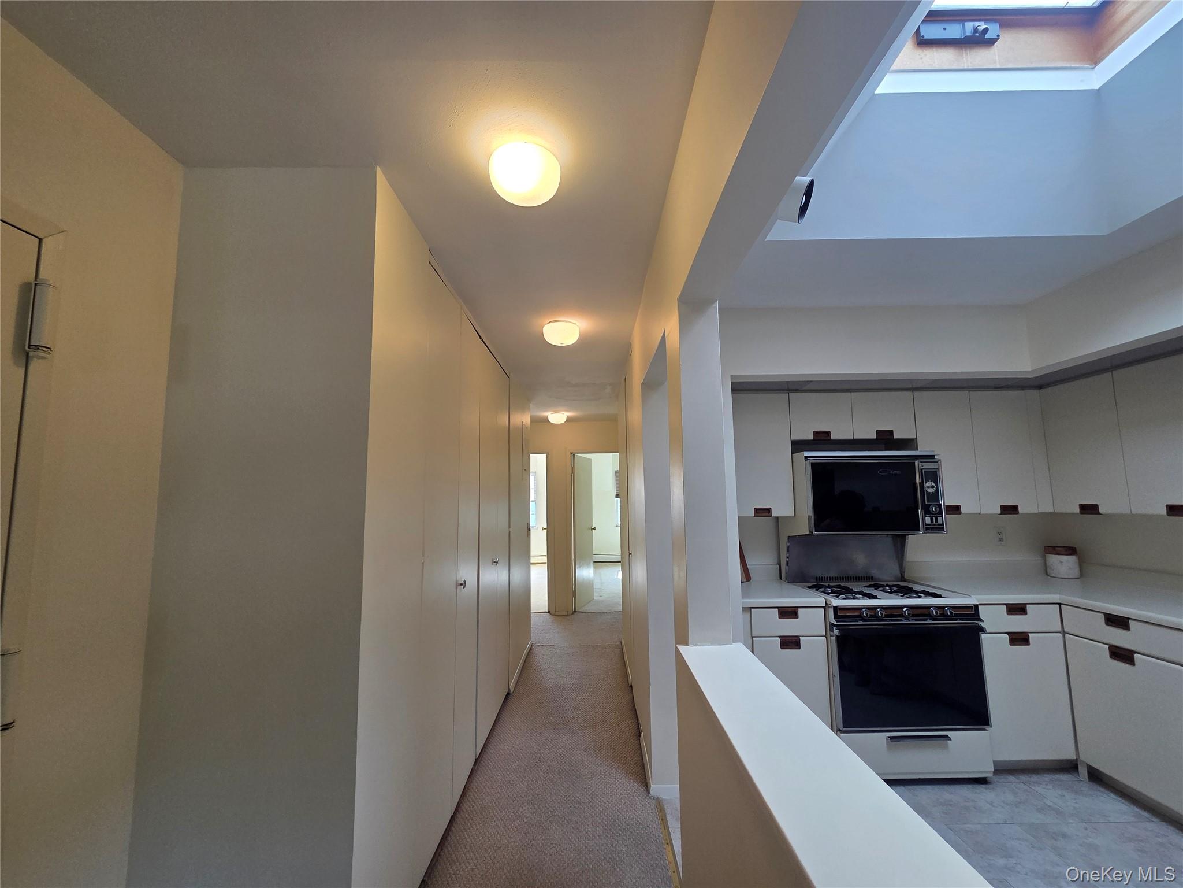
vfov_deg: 89.9
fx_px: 444
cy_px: 444
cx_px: 592
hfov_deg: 106.2
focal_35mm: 13
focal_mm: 2.2
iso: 100
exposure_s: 1/120
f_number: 2.2
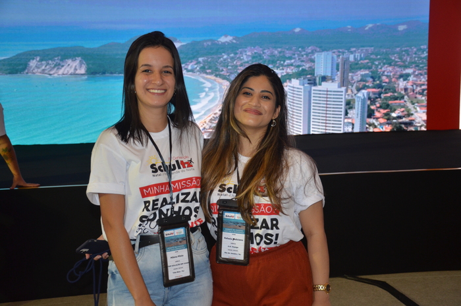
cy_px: 153
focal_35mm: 48
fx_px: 614
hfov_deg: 41.2
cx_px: 230
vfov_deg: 28.0
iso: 800
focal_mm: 32
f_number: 4
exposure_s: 1/60
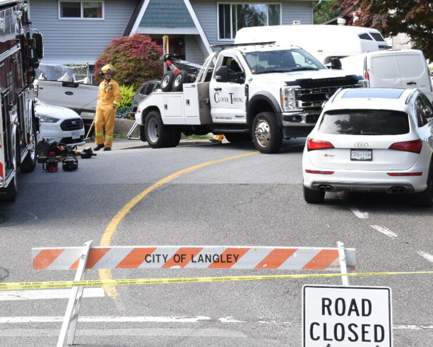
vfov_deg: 9.8
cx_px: 130
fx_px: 2025
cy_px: 114
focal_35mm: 158
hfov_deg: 12.2
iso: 400
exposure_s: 1/250
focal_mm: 52
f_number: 8
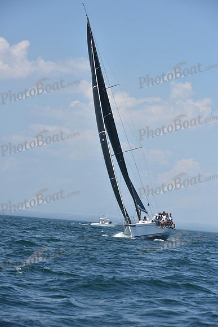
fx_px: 1316
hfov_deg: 9.5
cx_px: 109
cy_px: 164
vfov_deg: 14.2
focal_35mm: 145
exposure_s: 1/1600
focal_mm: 145
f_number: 8
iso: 320
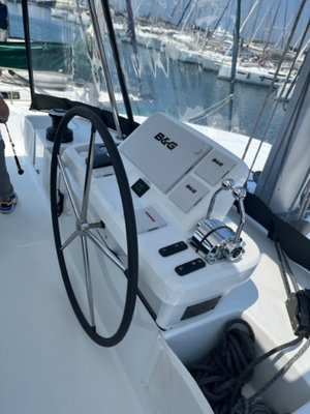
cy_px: 207
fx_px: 310
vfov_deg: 67.3
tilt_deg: -30.7
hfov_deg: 53.1
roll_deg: -13.5
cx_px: 155
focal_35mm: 26
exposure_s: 1/3311
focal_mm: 5.1
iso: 50
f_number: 1.6
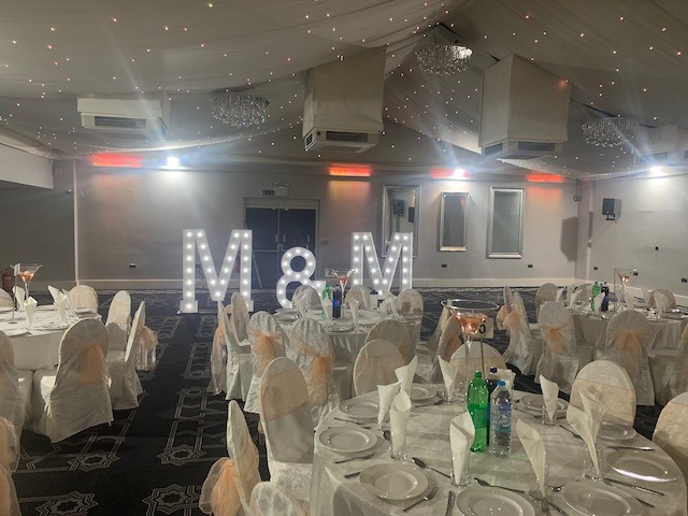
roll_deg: -1.7
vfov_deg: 53.1
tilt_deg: -4.3
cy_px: 258
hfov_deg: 67.3
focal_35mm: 26
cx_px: 344
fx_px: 517
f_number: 1.8
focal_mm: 4.25
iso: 100
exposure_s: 1/50
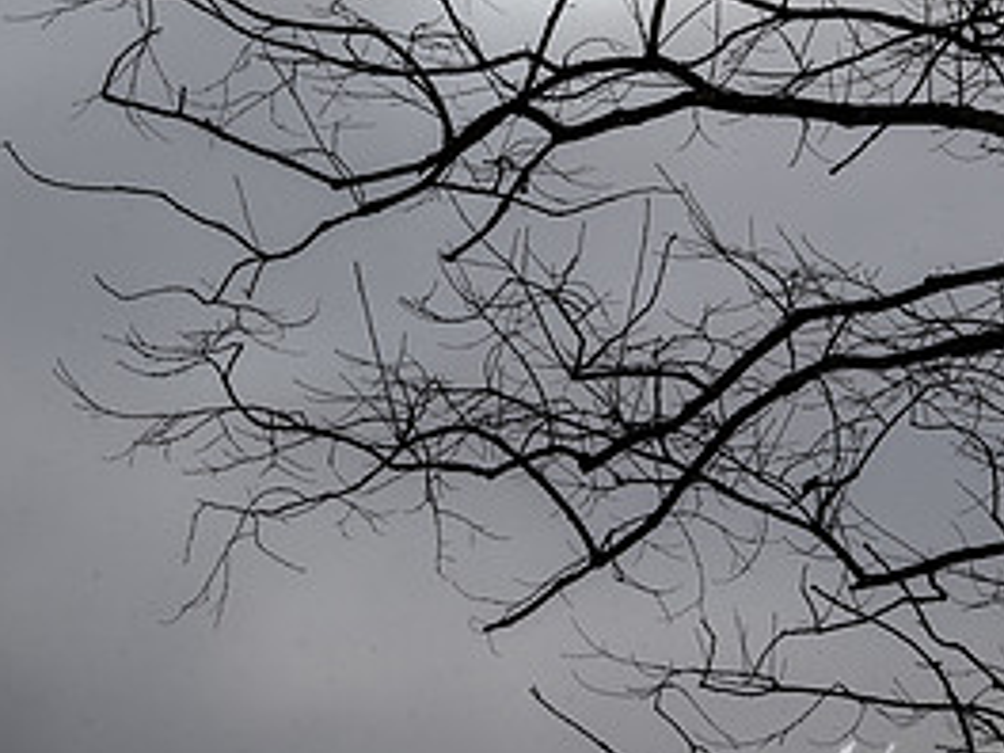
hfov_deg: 4.8
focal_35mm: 410
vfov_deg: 3.6
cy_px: 23
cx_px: 521
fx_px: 11892
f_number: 8
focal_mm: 250
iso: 200
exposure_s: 1/2000
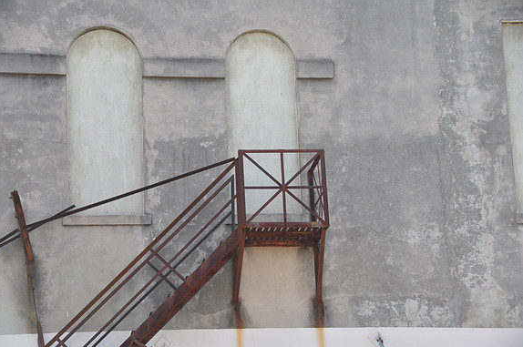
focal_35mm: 100
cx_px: 262
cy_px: 174
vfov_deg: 13.6
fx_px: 1451
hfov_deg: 20.4
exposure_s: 1/125
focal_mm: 66
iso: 200
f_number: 5.6
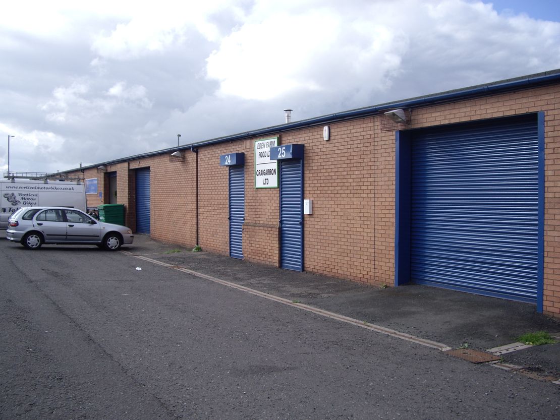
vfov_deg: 37.7
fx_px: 615
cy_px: 210
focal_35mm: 38
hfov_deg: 49.0
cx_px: 280
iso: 50
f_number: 5.6
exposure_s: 1/160
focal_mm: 7.9
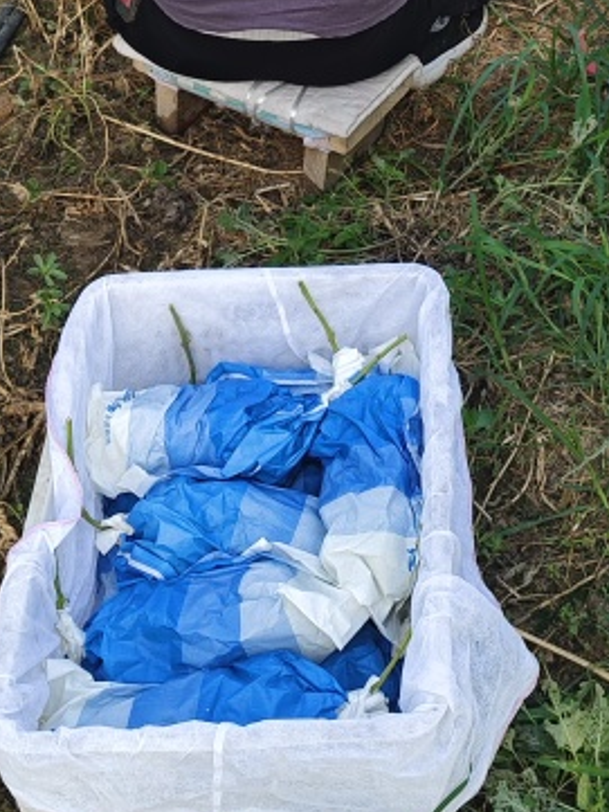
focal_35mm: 68
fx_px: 1594
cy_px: -44
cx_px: 431
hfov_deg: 21.5
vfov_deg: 26.6
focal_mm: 5.56
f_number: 1.88
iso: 71
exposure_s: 1/148
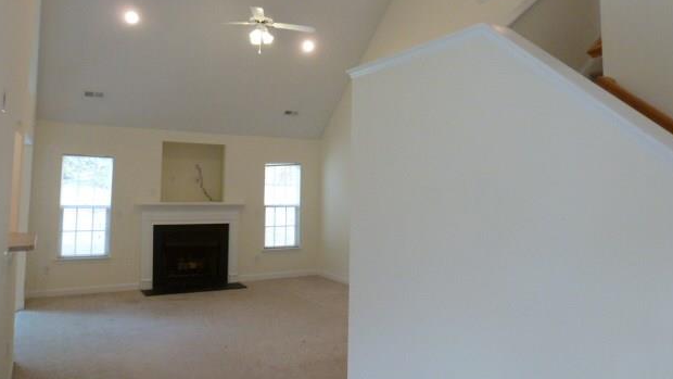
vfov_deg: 42.6
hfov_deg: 69.8
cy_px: 144
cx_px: 342
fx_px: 482
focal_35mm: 27
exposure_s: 1/60
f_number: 3.3
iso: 400
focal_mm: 4.3
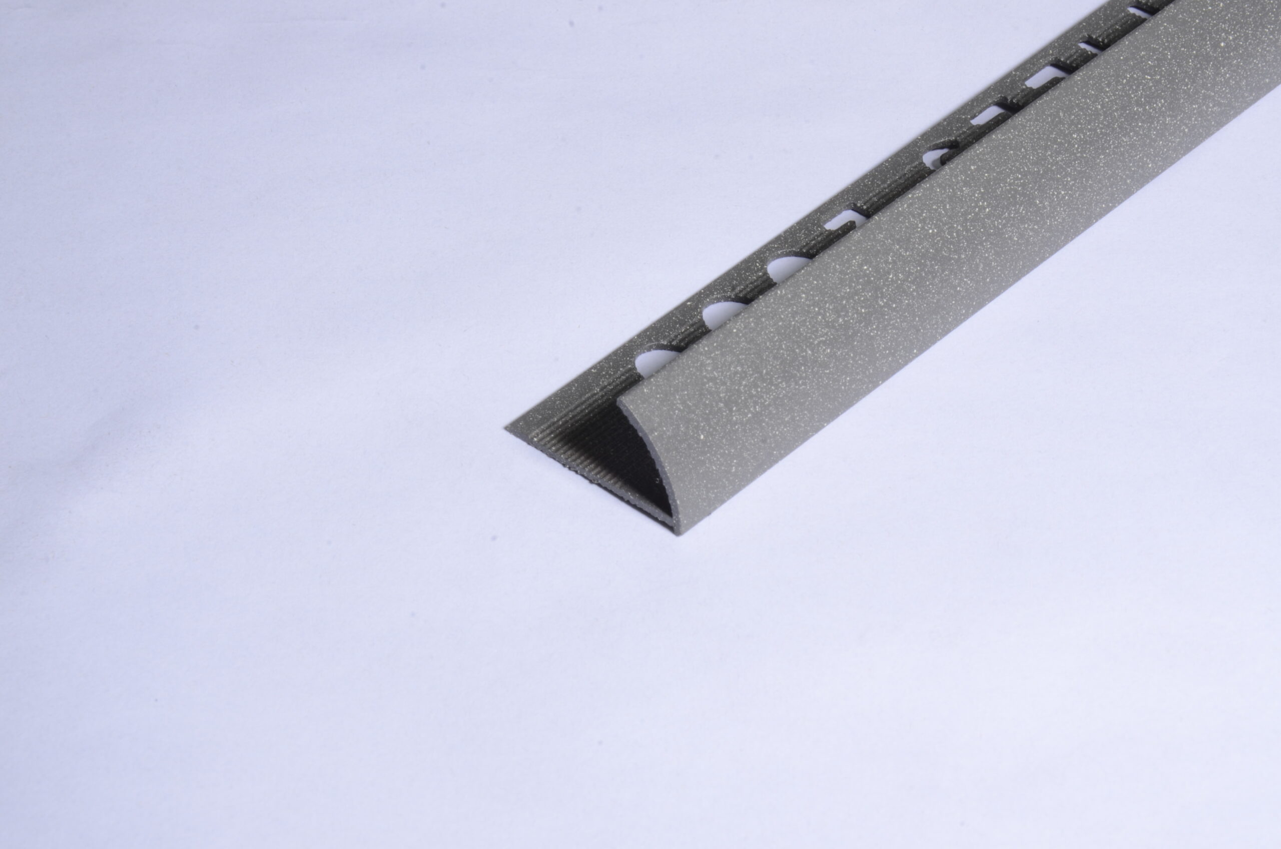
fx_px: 3516
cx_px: 640
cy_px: 424
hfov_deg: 20.7
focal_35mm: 99
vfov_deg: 13.8
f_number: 29
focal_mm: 66
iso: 160
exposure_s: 1/10
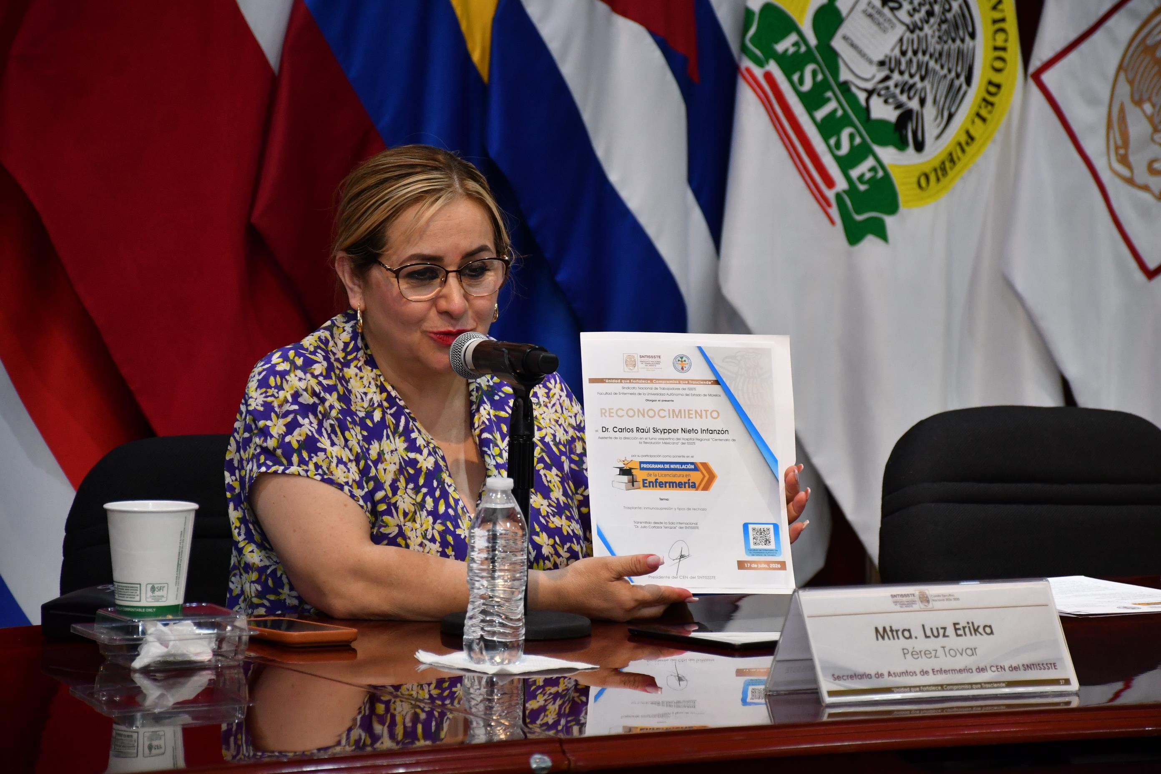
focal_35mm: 150
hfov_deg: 13.7
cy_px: 387
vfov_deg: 9.1
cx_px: 580
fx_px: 4837
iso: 1000
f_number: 5.6
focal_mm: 100
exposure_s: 1/100
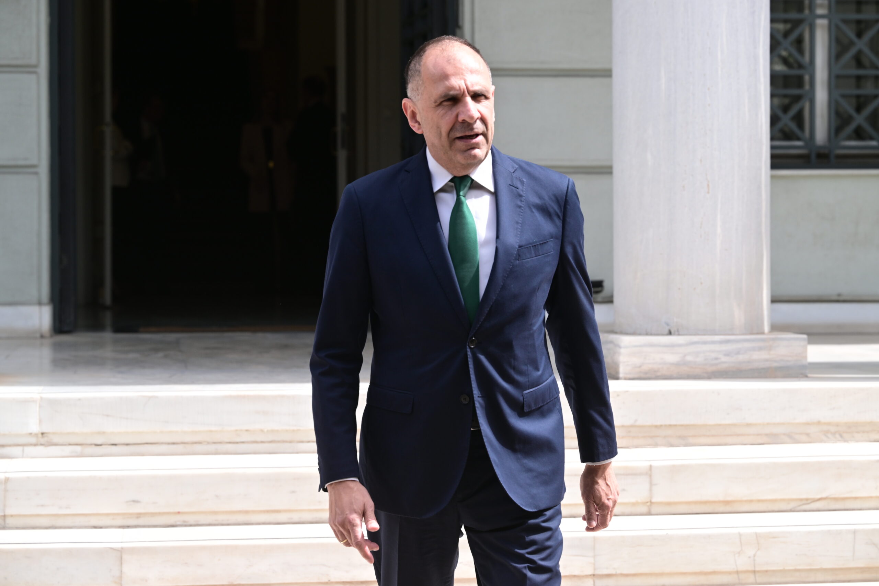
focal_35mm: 90
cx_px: 440
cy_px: 293
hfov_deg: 22.6
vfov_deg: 15.2
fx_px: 2197
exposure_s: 1/800
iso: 400
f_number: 5
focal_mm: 90
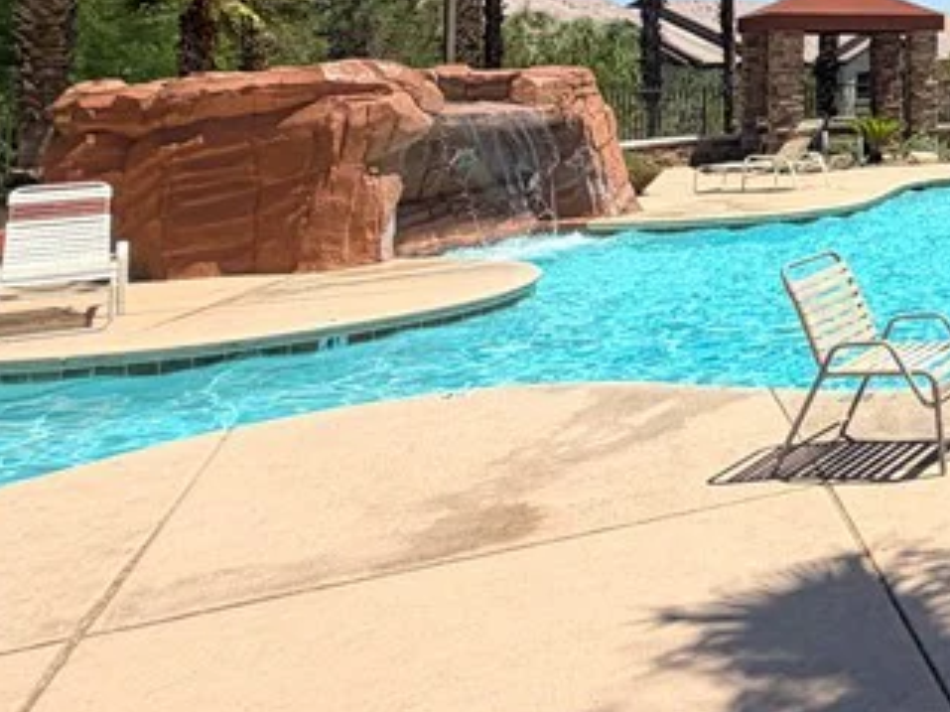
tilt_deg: +6.2
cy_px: -24
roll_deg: +2.1
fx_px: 1235
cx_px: 1412
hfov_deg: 28.3
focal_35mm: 45
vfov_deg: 29.7
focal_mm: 2.22
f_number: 2.2
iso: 25
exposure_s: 1/1105
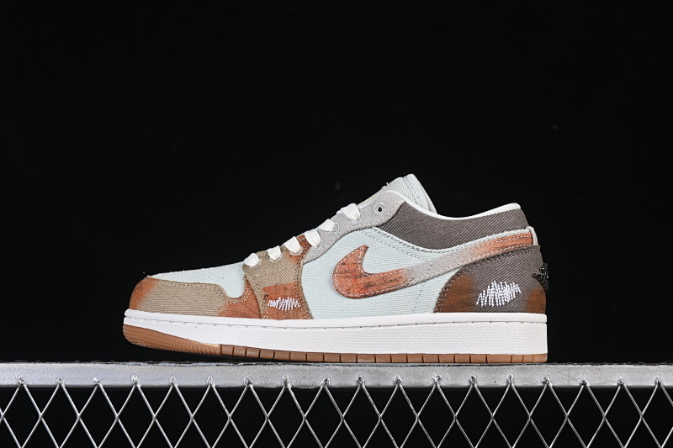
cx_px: 336
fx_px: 1402
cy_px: 224
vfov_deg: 18.2
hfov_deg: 27.0
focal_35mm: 75
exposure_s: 1/80
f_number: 8
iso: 160
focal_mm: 50
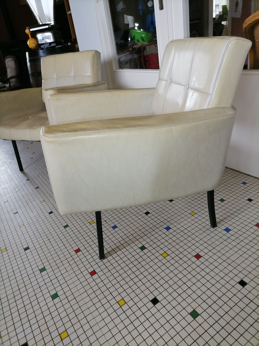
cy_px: 173
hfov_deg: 53.1
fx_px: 259
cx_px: 130
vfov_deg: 67.3
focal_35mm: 26
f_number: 1.8
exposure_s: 1/33.3
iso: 80
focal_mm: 5.4
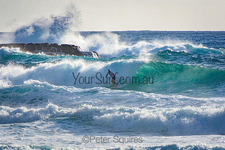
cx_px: 112
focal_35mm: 585
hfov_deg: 3.5
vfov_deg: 2.4
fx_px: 3657
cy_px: 75
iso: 280
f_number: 5.6
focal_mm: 390
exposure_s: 1/2000
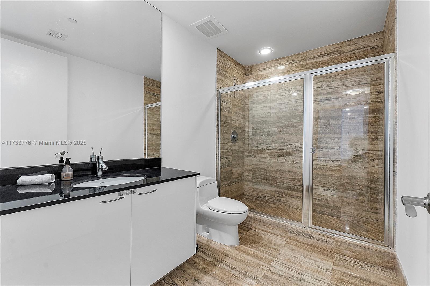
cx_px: 215
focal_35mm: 15
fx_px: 179
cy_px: 143
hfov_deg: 100.4
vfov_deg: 77.3
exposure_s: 1/1.67
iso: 250
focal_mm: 10
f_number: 10
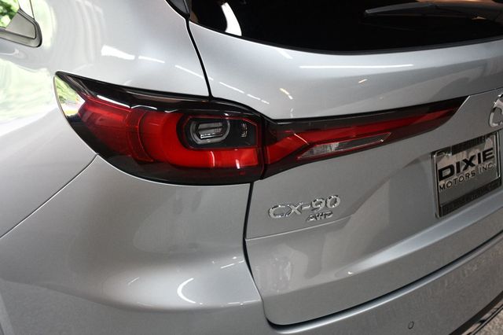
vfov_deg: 33.4
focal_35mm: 40
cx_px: 252
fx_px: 559
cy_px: 168
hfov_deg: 48.5
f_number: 4
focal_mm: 27
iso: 1400
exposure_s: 1/125
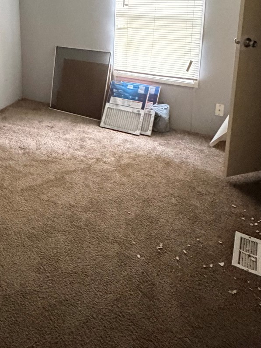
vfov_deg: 47.7
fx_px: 362
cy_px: 56
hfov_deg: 37.2
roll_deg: +1.6
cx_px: 28
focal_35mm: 36
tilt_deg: -10.6
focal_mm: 2.22
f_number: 2.2
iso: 1250
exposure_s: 1/45
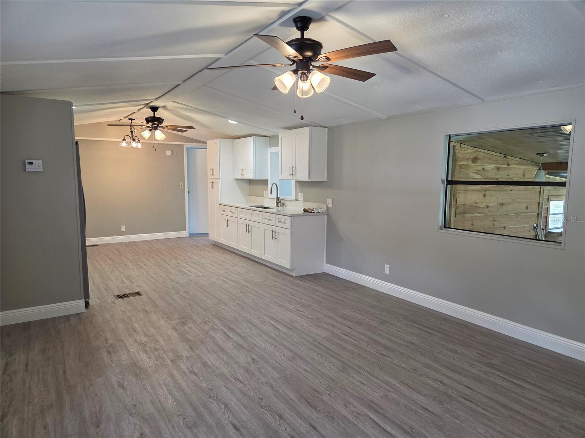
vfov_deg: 58.9
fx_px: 389
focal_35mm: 23
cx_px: 292
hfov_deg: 73.9
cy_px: 219
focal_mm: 5.4
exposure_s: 1/120
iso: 200
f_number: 1.8
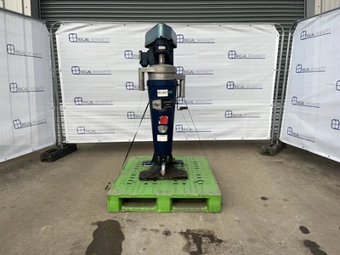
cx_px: 170
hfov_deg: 67.3
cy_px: 128
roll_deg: +1.0
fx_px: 255
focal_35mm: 26
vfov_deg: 53.1
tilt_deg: -6.8
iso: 40
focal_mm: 5.1
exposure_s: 1/885
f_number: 1.6
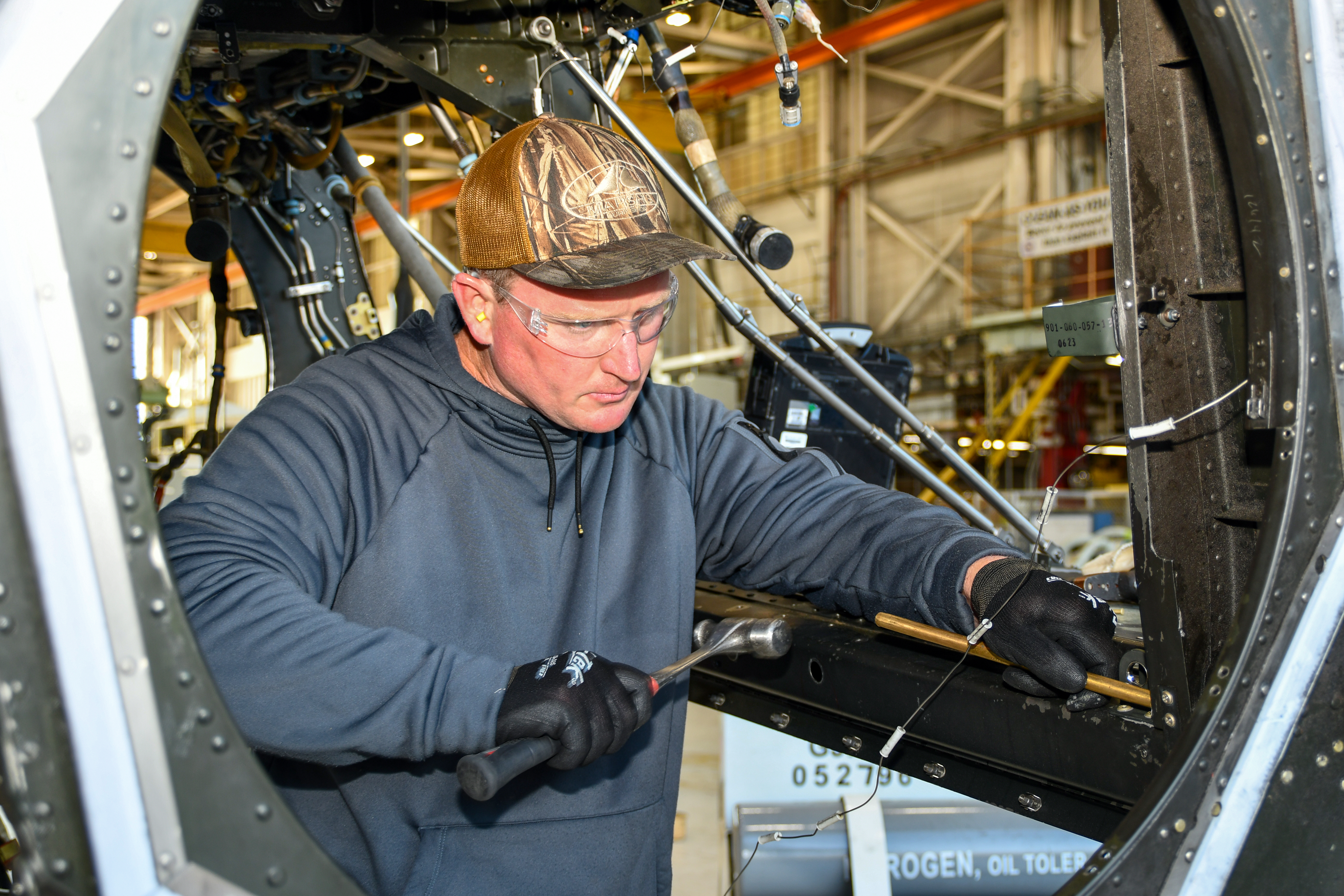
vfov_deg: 28.1
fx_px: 1792
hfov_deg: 41.1
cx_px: 672
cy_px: 448
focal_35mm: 48
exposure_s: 1/60
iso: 160
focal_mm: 32
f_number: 4.5
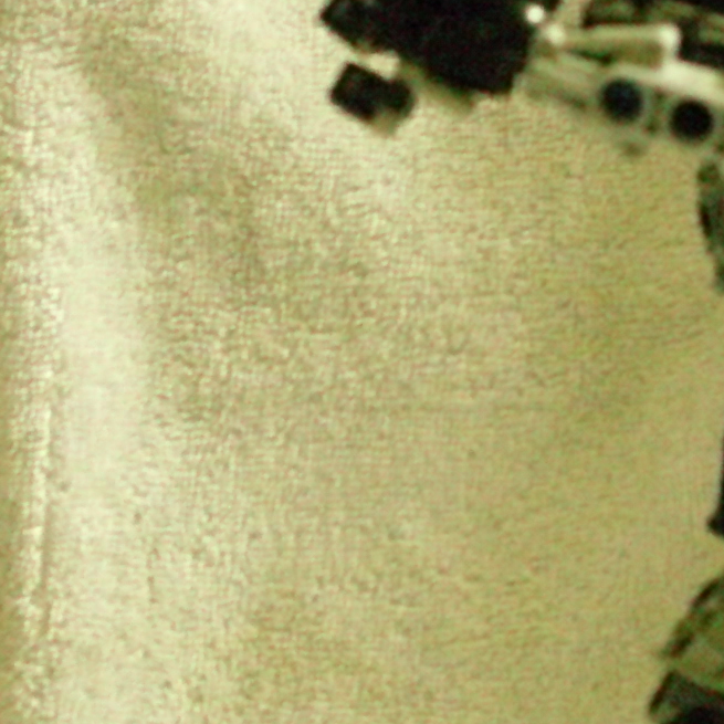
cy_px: 392
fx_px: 2485
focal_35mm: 105
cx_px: 725
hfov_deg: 16.2
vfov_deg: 16.6
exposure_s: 1/8
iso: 1600
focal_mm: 6.3
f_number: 3.1
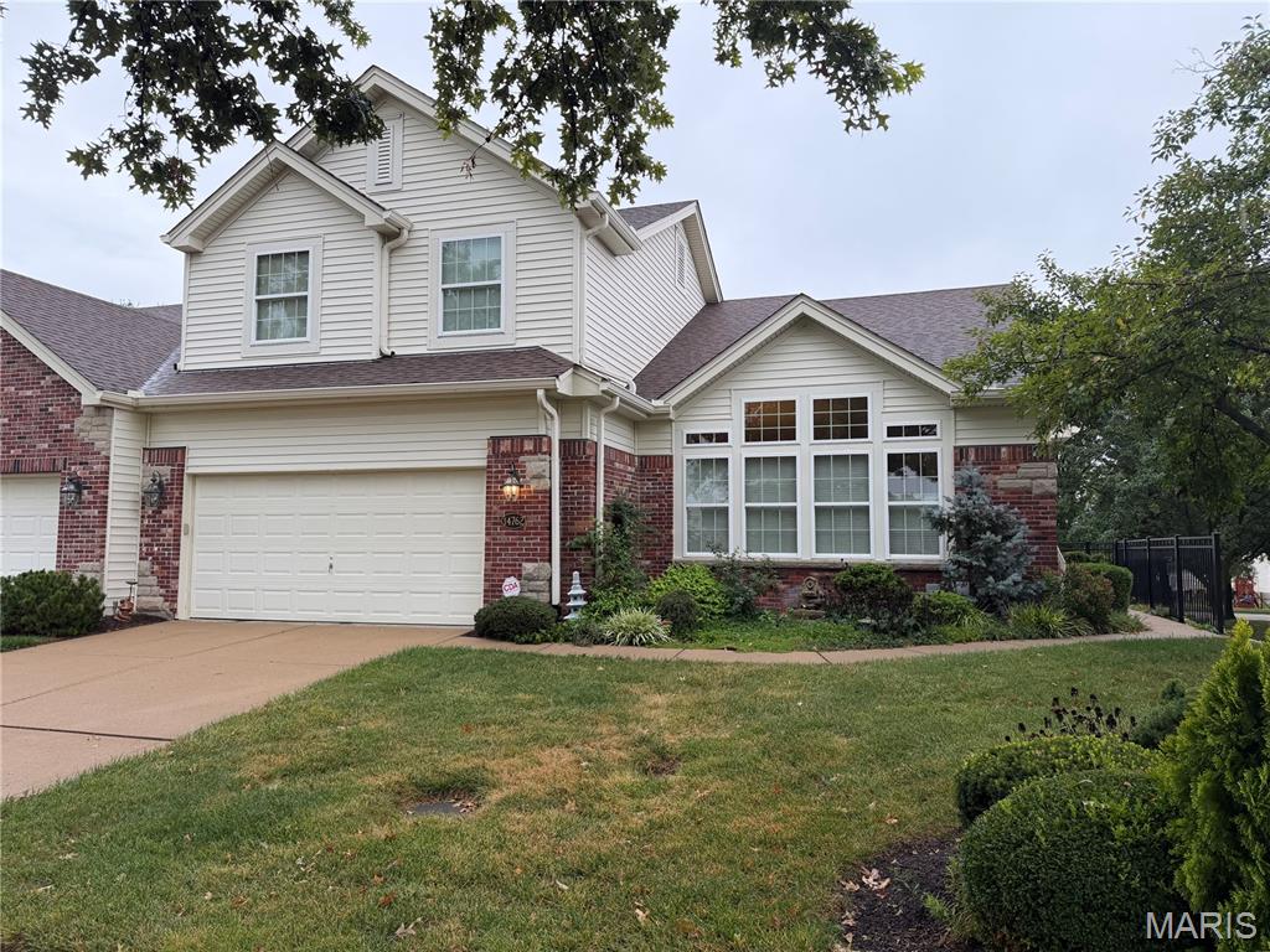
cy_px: 476
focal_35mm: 24
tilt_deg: +5.4
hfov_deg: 71.6
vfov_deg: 56.8
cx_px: 635
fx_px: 881
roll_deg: -0.5
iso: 64
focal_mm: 6.76
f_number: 1.78
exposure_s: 1/226
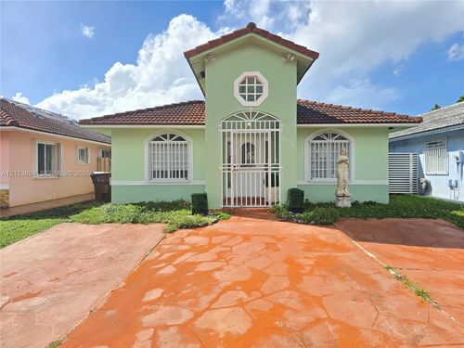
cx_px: 232
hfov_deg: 73.9
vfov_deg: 58.9
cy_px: 174
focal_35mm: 23
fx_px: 308
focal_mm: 6.3
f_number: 1.7
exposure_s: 1/752
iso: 12
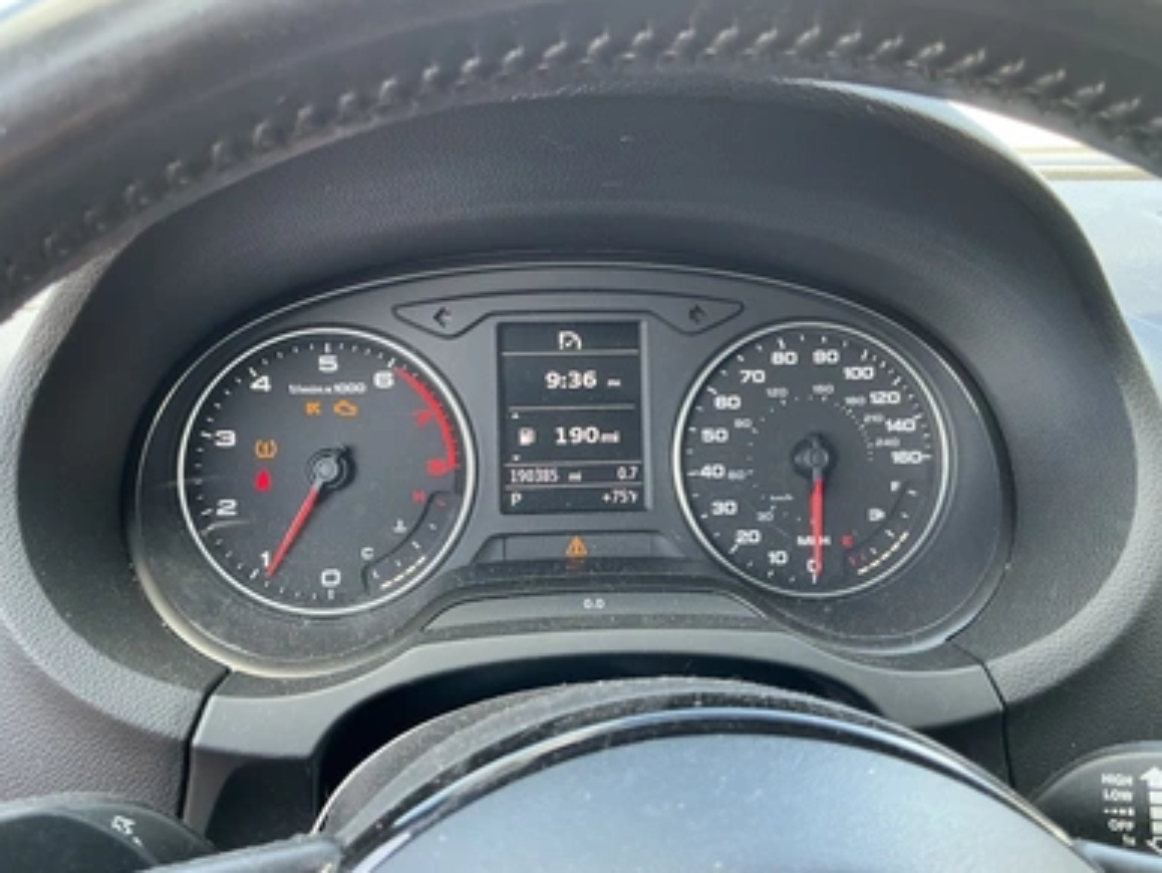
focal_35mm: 29
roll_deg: -1.2
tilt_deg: -20.0
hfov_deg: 61.6
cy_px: 436
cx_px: 563
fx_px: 974
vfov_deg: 48.3
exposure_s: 1/66
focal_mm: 3
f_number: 1.8
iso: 64
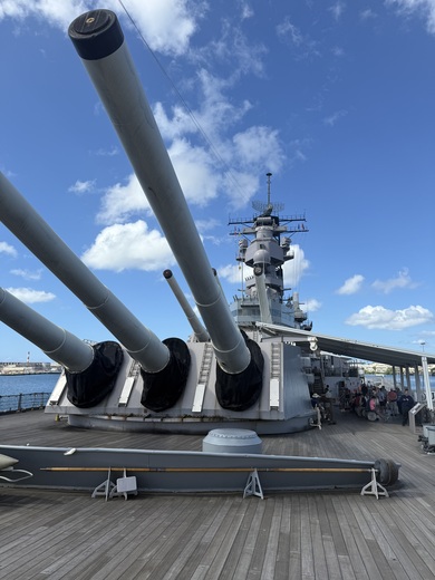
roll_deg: +0.5
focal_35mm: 24
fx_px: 402
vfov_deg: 71.6
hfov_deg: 56.8
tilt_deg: +9.2
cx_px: 218
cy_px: 290
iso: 80
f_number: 1.78
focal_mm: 6.76
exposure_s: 1/4405
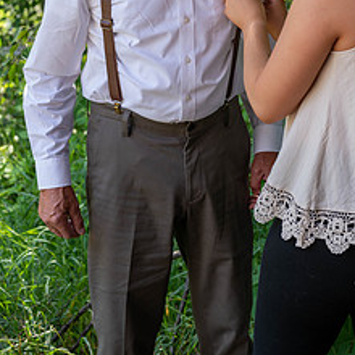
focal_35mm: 87
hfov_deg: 19.9
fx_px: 1009
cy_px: 10
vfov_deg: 19.4
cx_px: 240
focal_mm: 50
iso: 360
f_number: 4
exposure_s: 1/250
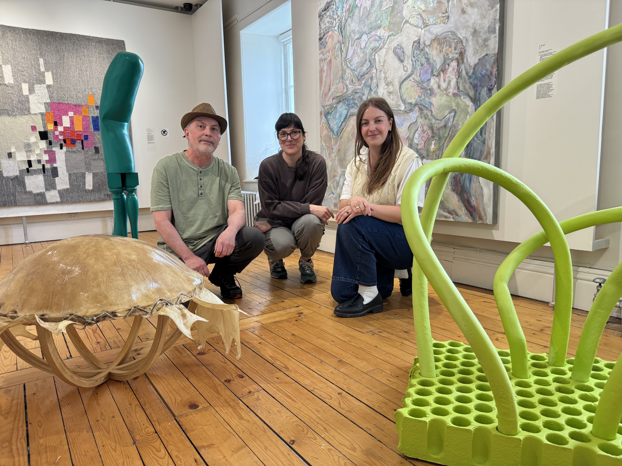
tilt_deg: -8.0
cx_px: 311
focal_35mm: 24
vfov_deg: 56.8
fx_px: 431
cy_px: 233
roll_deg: +1.3
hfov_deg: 71.6
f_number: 1.78
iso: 160
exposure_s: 1/120
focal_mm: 6.76
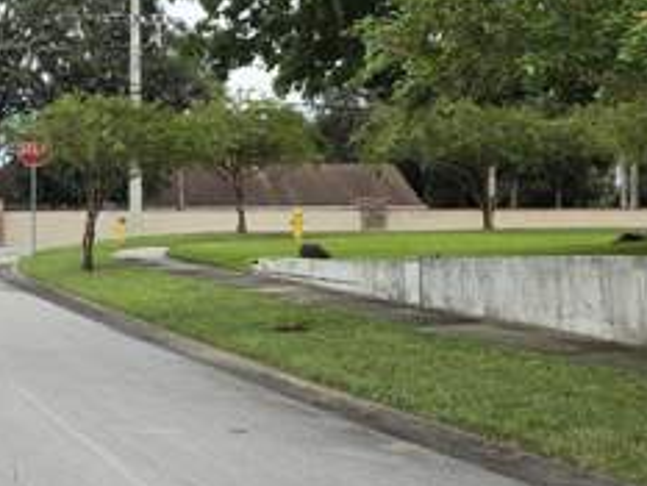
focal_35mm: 79
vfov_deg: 18.7
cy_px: 222
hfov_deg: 23.3
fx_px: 1477
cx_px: -53
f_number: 1.4
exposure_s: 1/3809
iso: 64
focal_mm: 6.5
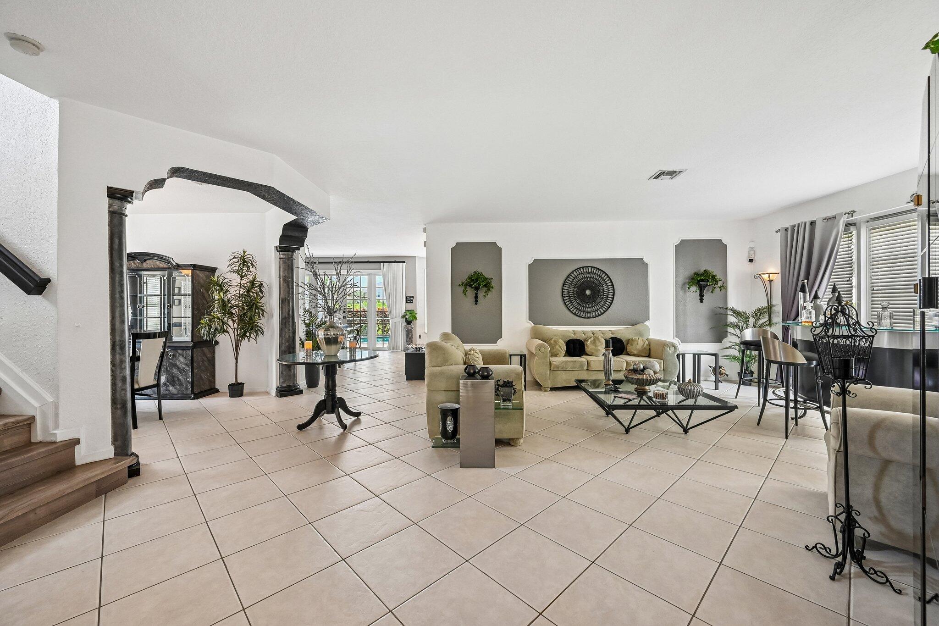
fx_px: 365
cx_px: 470
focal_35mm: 14
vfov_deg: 81.2
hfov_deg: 104.3
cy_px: 313
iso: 2500
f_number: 8
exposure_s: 1/80
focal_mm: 14
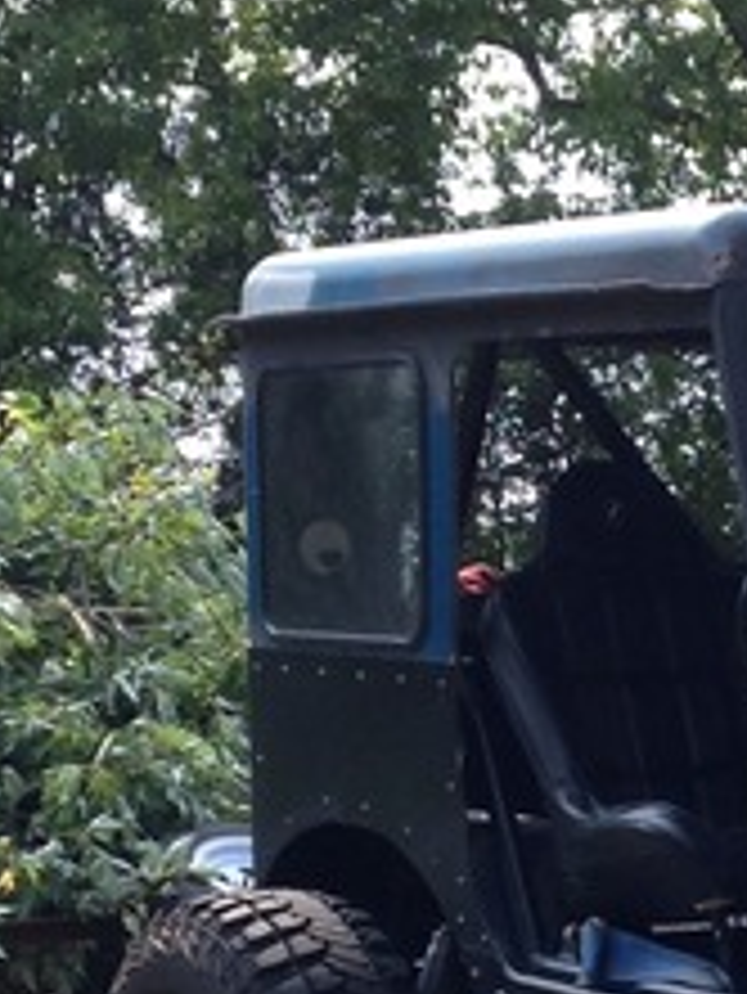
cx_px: 922
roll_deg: +0.1
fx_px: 4398
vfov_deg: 12.8
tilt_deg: -1.6
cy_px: 900
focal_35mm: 153
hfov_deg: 9.6
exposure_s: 1/313
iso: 50
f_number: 2.4
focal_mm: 4.12
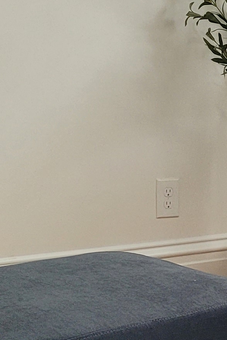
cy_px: 311
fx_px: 1173
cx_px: 483
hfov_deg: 10.1
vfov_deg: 16.3
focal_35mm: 124
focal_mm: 5.4
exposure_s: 1/120
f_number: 1.8
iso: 250
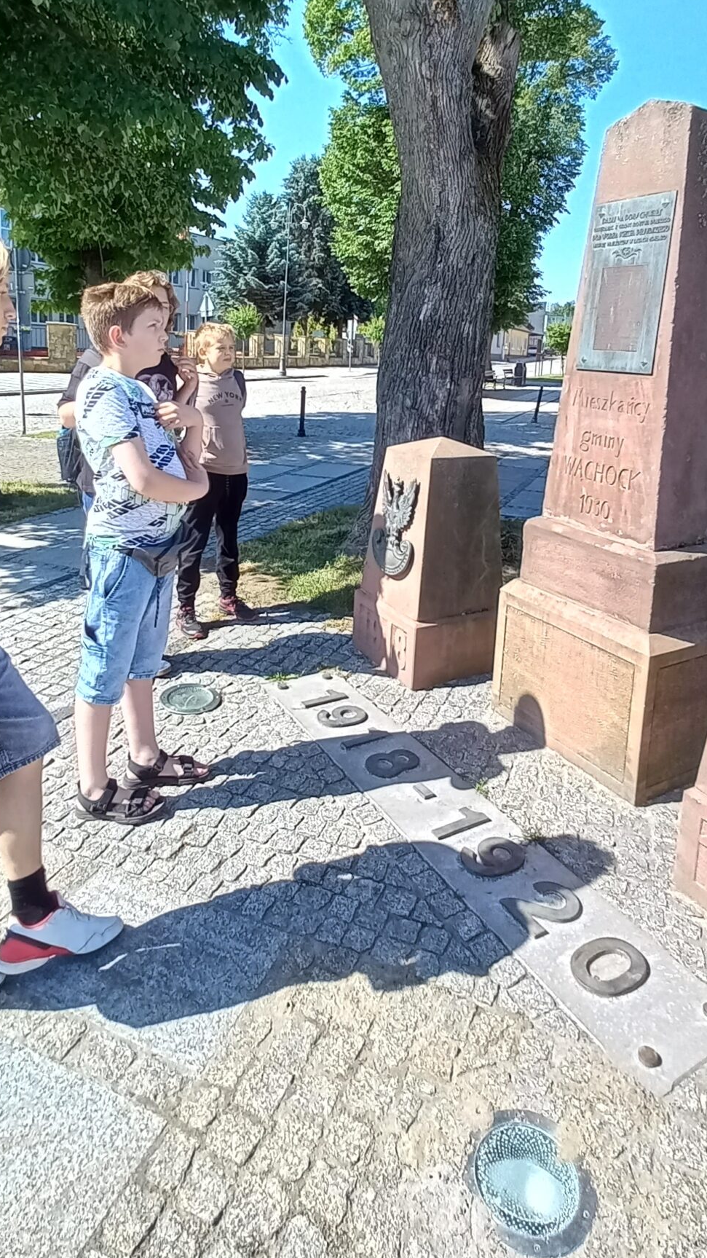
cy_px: 471
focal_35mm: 21
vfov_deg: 82.3
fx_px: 700
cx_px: 398
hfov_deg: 53.4
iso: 40
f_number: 2.2
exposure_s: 1/349
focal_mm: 1.42
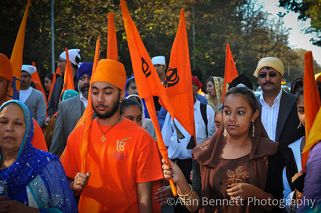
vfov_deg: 13.0
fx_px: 935
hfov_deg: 19.5
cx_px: 160
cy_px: 106
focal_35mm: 105
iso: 400
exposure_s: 1/160
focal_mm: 70
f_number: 6.3
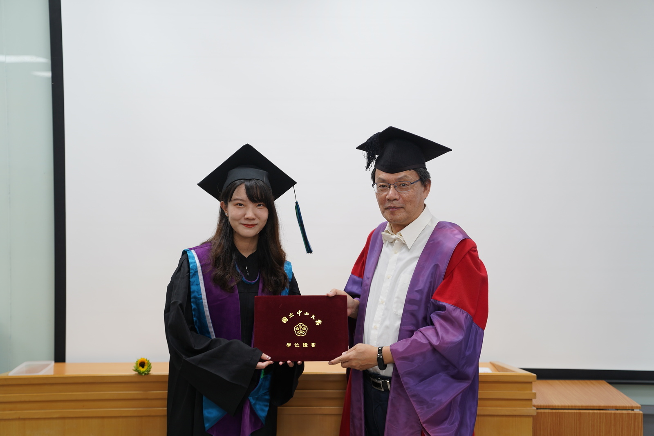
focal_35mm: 51
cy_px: 218
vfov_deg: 26.5
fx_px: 927
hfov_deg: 38.9
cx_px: 327
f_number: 2.8
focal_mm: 51
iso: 200
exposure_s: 1/60
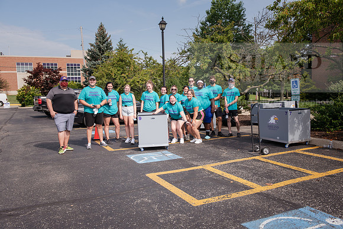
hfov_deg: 58.7
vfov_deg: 41.1
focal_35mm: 32
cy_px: 114
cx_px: 172
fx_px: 305
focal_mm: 32
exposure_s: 1/400
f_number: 6.3
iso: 160
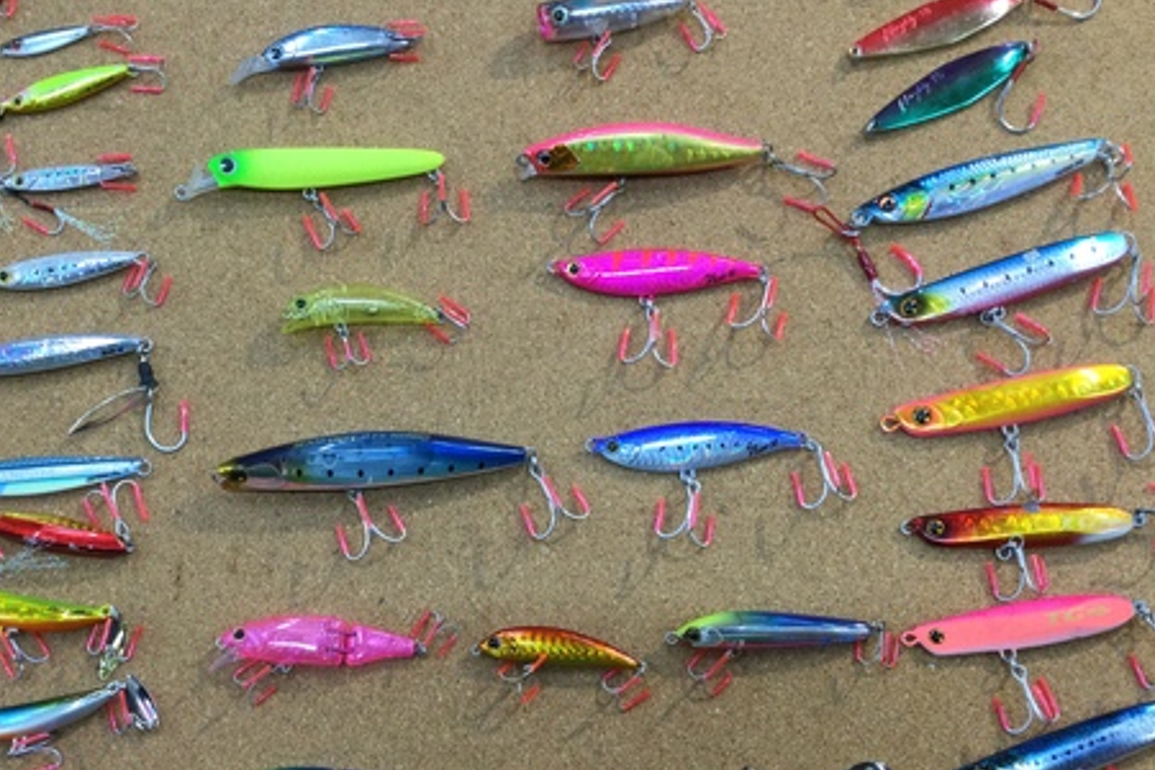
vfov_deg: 31.1
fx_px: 1379
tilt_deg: -78.7
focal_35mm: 43
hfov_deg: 45.2
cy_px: 480
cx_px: 475
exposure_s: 1/30
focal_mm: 3.3
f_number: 2.4
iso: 25
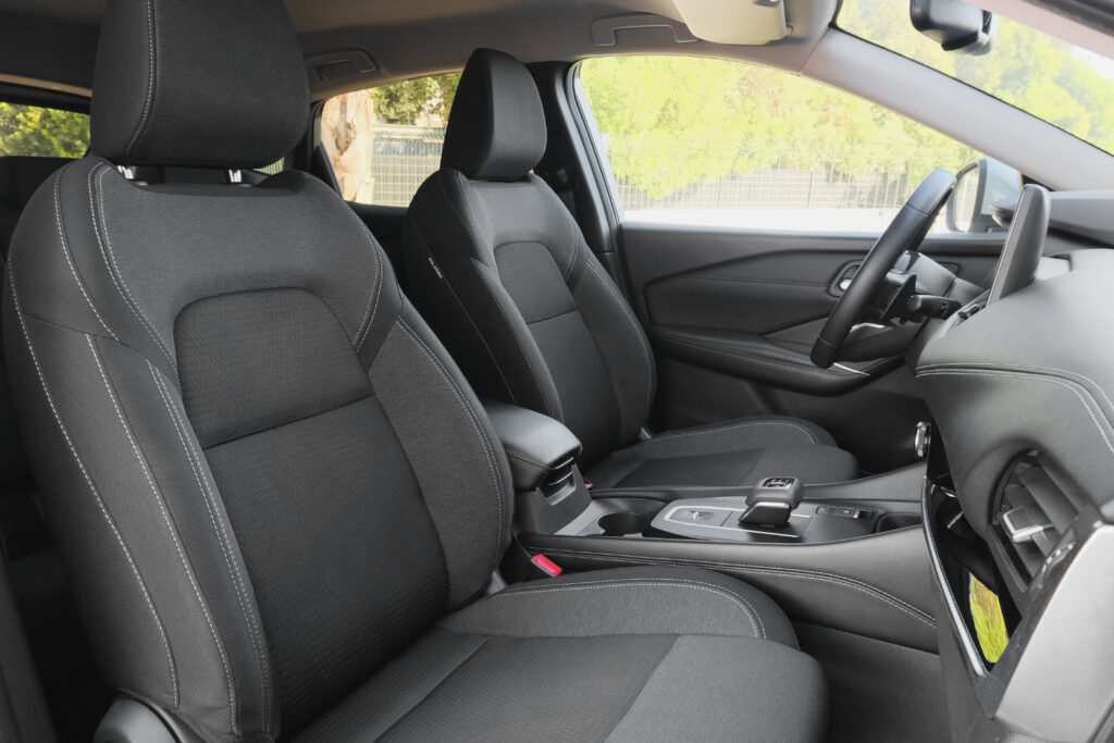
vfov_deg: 49.6
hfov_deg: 69.4
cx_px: 557
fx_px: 805
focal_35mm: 26
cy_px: 372
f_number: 9
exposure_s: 1/50
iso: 2000
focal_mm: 17
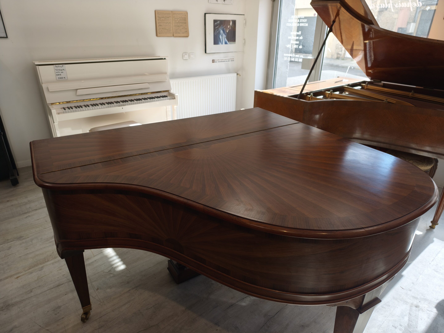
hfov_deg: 73.9
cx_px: 222
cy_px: 166
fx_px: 295
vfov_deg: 58.9
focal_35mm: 23
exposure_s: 1/150
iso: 50
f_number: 1.62
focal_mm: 6.45
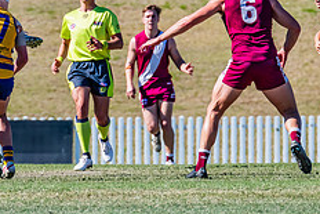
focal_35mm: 1092
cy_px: -11
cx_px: -10
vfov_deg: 1.3
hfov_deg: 1.9
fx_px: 9712
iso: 800
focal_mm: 420
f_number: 8
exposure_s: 1/1600
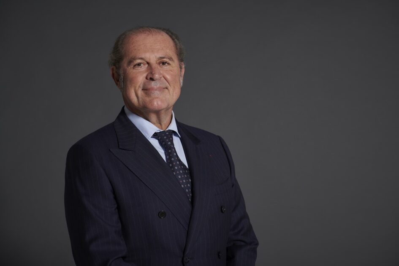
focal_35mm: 105
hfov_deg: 19.5
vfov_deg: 13.0
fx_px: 1164
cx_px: 200
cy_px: 133
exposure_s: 1/200
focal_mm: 105
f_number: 8
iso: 100
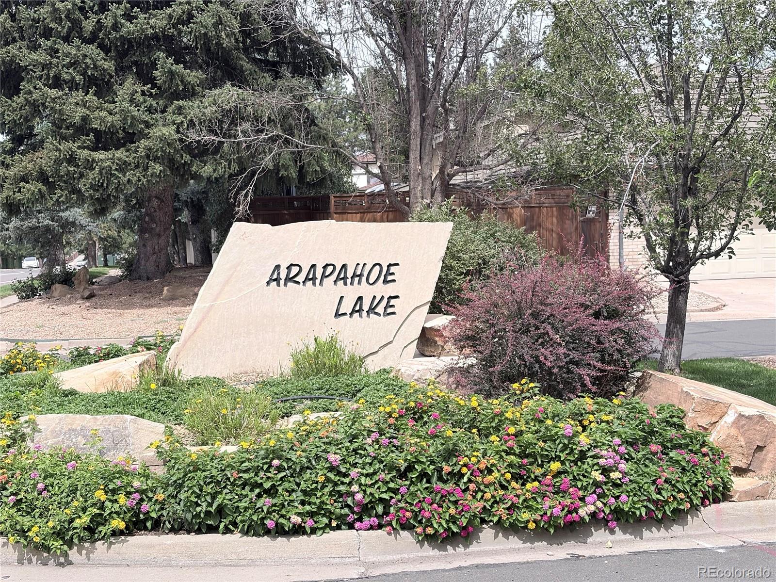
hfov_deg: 36.8
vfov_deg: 28.0
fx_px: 1166
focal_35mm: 52
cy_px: 291
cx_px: 388
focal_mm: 5.96
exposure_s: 1/2283
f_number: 1.6
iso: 32
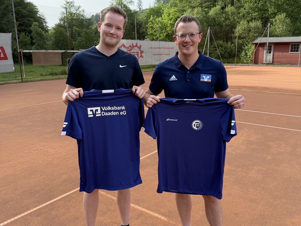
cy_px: 113
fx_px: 209
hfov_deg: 71.6
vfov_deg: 56.8
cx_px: 150
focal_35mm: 24
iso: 100
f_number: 1.78
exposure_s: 1/1437
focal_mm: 6.76
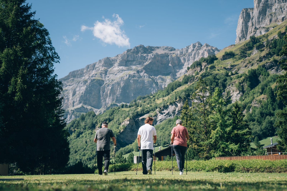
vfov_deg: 31.4
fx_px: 341
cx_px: 144
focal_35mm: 43
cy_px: 96
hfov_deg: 45.7
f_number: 3.2
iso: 200
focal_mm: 42
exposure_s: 1/2000
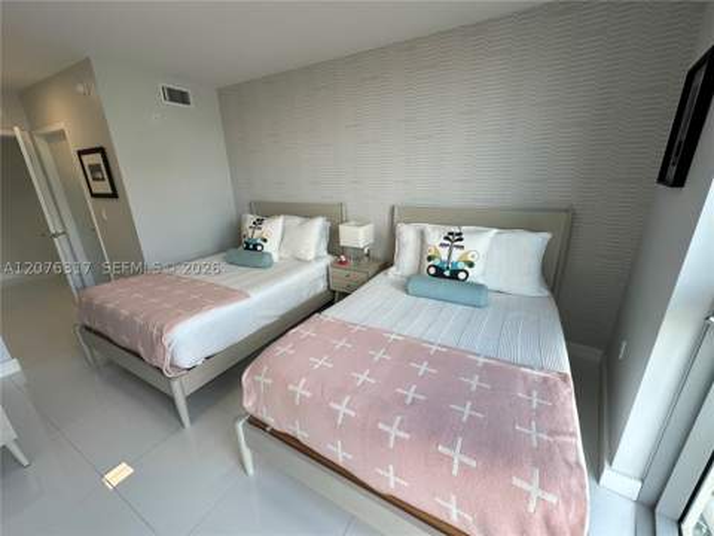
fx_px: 289
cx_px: 357
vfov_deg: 85.7
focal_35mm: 14
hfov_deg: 102.1
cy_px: 268
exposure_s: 1/99
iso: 40
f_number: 2.2
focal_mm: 2.22
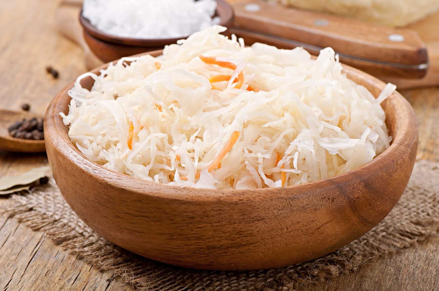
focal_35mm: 158
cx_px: 220
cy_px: 146
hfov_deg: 13.1
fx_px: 1918
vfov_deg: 8.7
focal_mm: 105
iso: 100
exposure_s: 1/200
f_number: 11
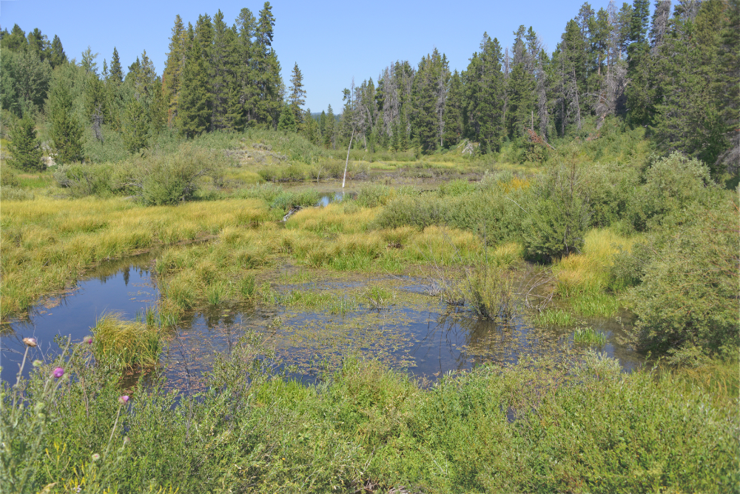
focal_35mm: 34
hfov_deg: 55.8
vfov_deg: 38.9
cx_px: 370
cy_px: 247
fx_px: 699
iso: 320
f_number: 5.6
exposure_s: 1/1000
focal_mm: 34
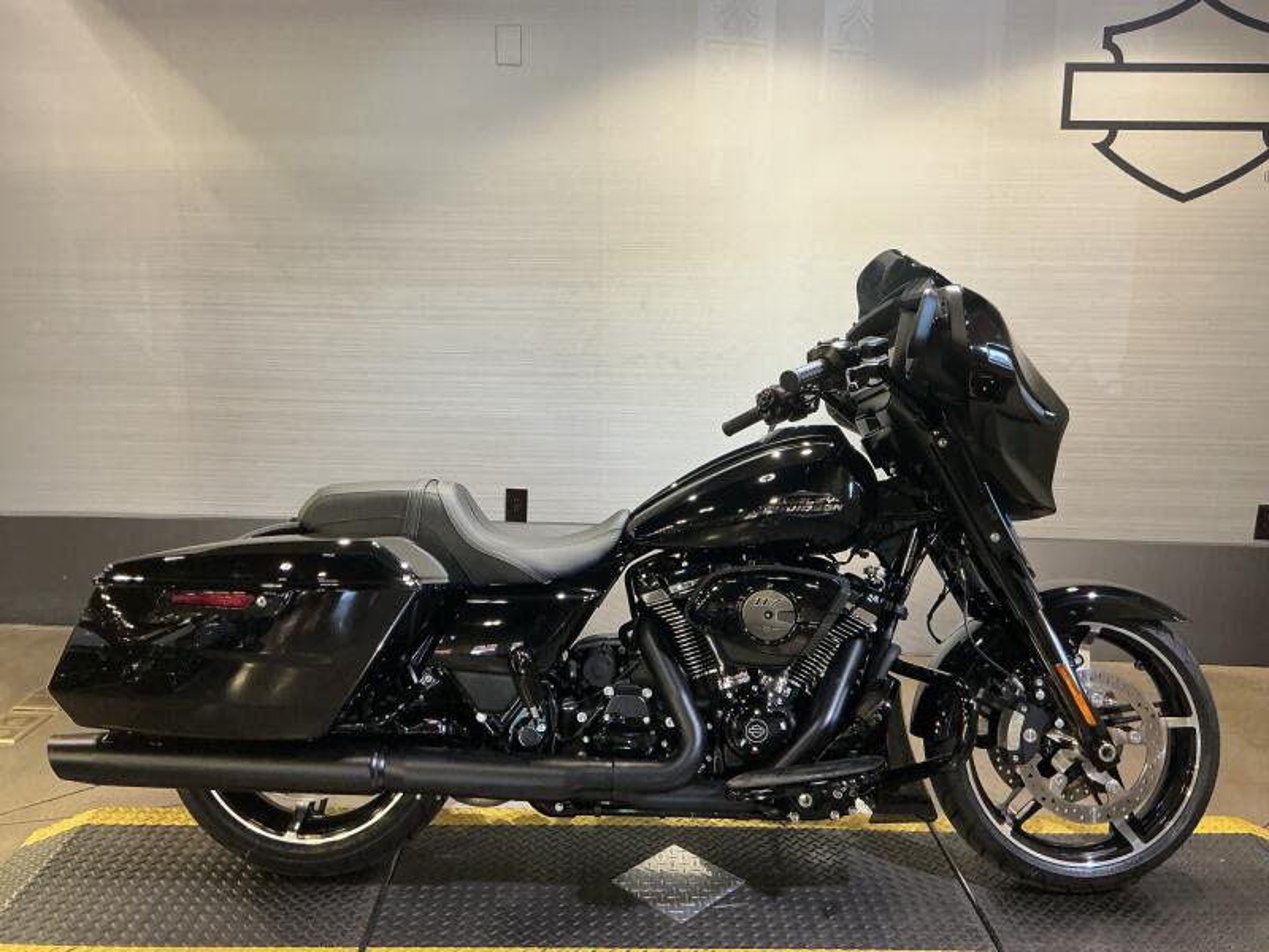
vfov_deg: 48.2
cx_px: 634
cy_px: 476
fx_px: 1063
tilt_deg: -11.1
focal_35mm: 29
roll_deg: -0.2
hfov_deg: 61.7
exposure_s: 1/60
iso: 100
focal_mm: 3
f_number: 1.8
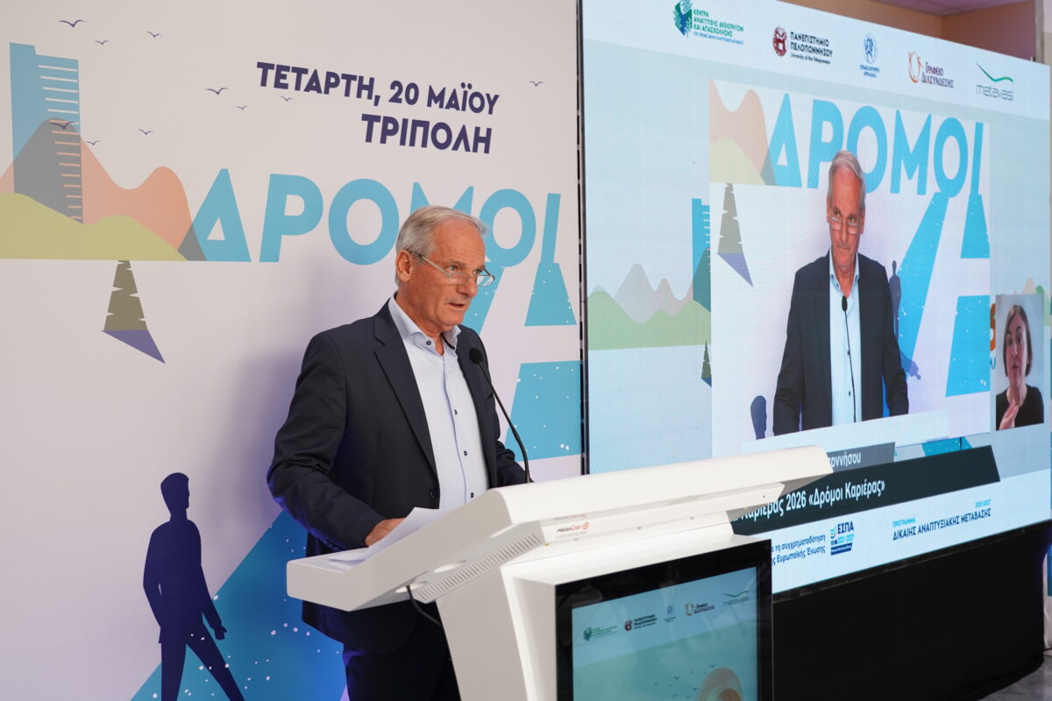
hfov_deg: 44.5
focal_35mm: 44
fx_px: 1286
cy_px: 350
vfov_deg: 30.5
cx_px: 526
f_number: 4
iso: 320
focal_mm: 44
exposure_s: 1/125
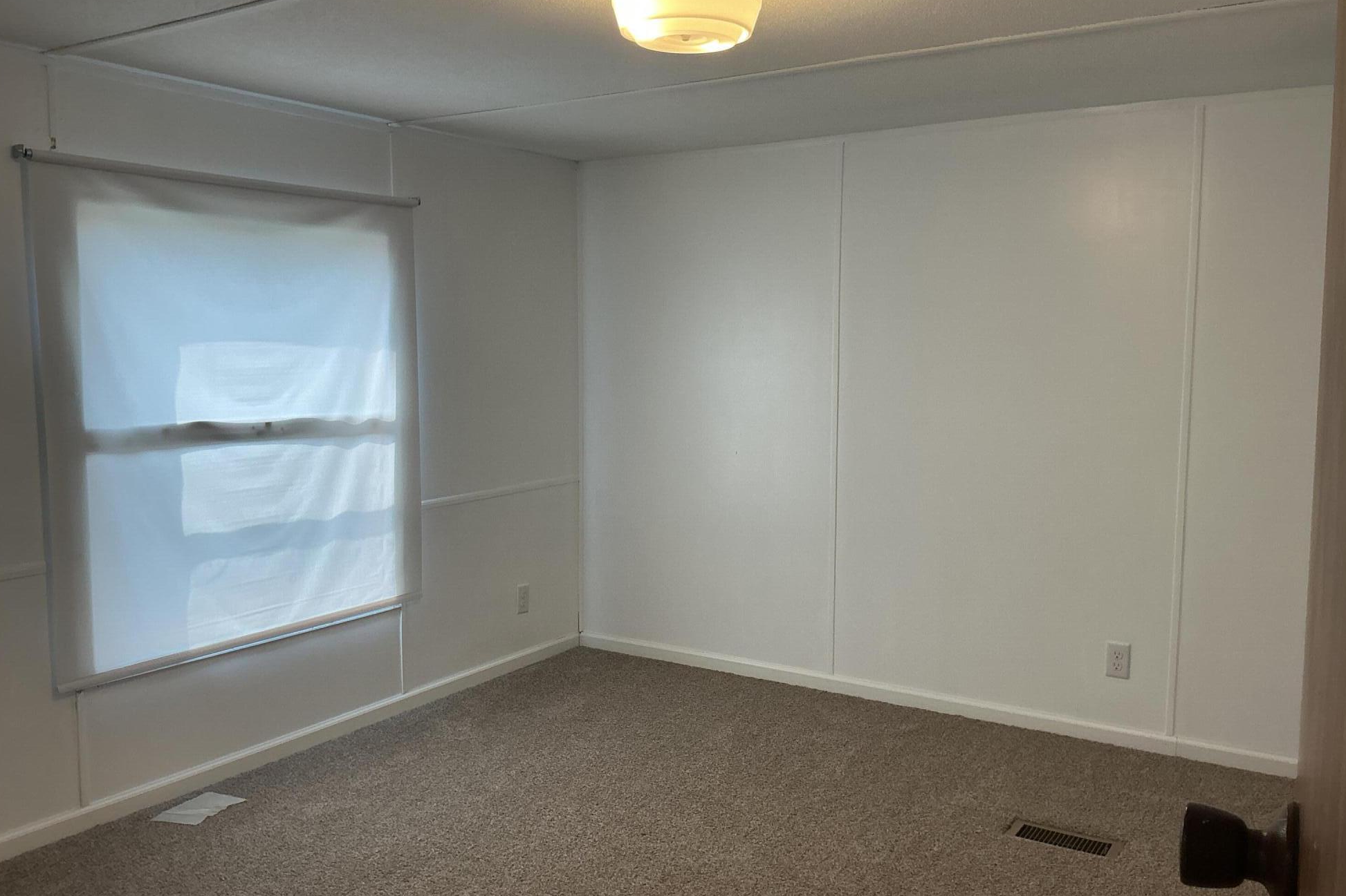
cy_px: 454
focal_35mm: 31
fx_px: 1159
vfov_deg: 42.3
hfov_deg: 60.3
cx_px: 663
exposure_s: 1/120
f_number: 1.8
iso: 50
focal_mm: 3
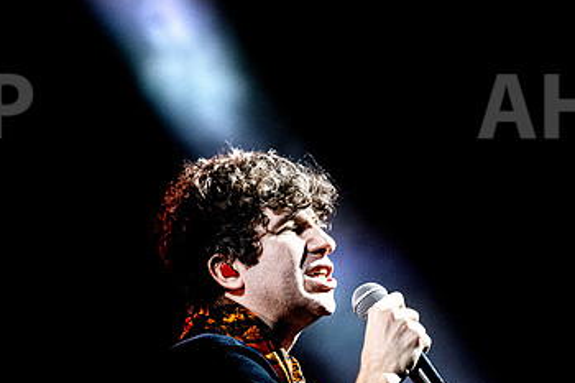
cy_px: 295
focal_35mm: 237
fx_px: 3783
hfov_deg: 8.7
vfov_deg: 5.8
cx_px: 245
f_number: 3.5
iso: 3200
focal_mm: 140
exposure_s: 1/1000
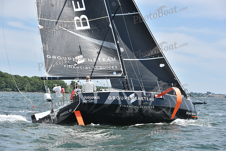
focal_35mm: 100
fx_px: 628
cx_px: 113
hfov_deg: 20.4
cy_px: 76
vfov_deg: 13.7
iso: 250
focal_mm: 100
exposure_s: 1/1250
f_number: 6.3
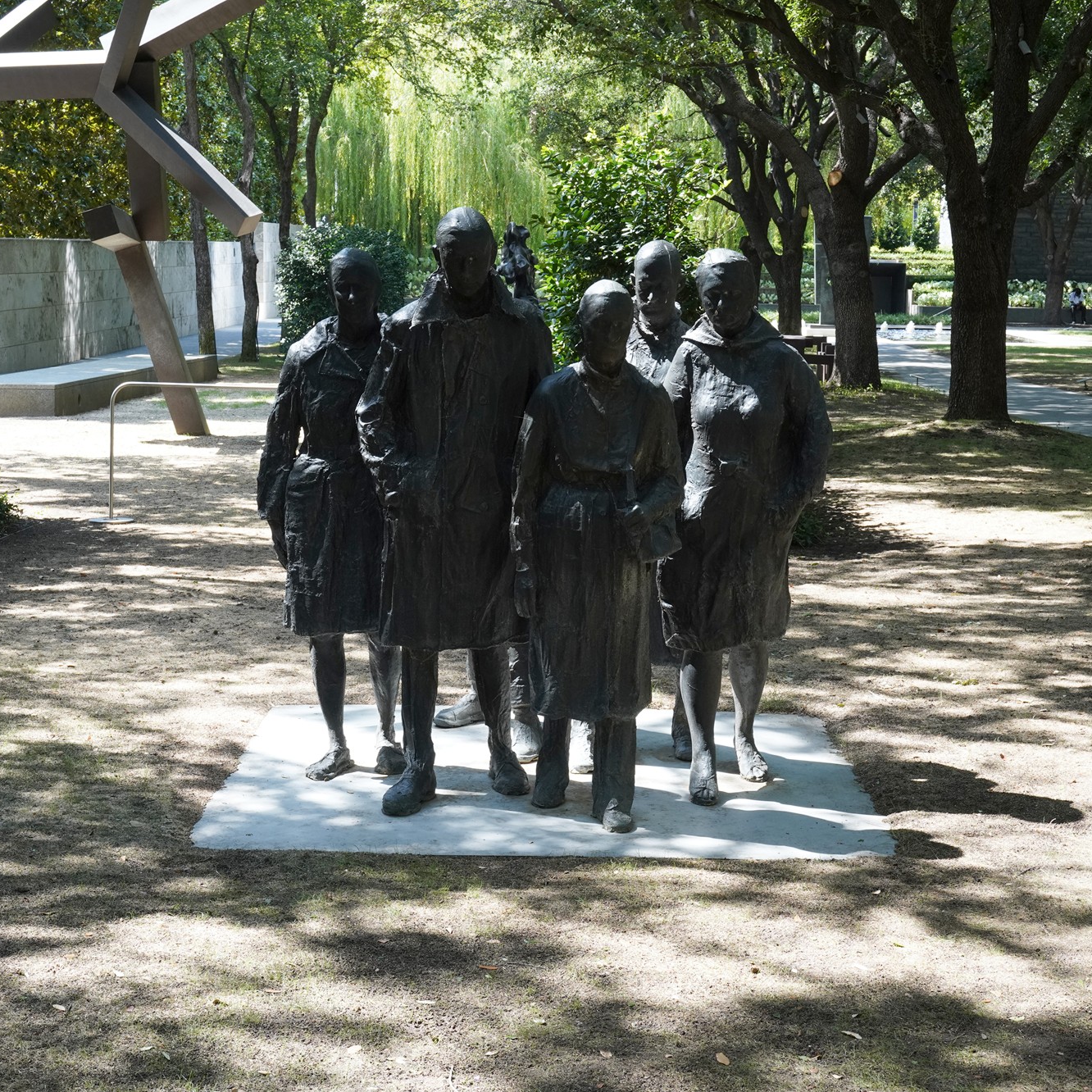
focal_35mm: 60
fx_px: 2141
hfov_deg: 28.6
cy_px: 546
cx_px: 538
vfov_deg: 28.6
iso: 1250
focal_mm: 47
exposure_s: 1/100
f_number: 16
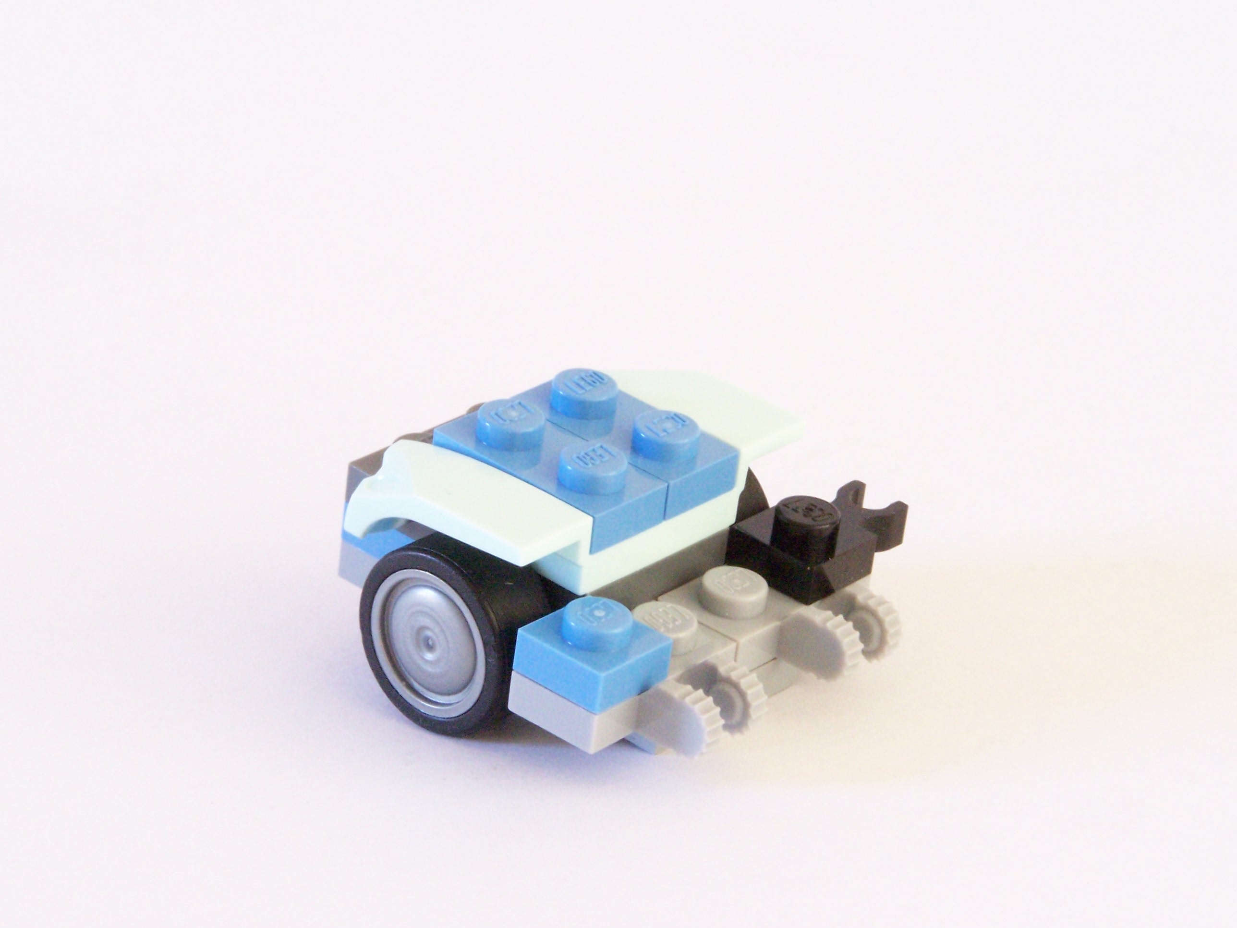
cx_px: 618
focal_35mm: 128
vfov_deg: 11.6
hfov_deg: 15.4
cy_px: 464
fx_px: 4574
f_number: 8
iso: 400
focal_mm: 21.2
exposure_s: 1/8
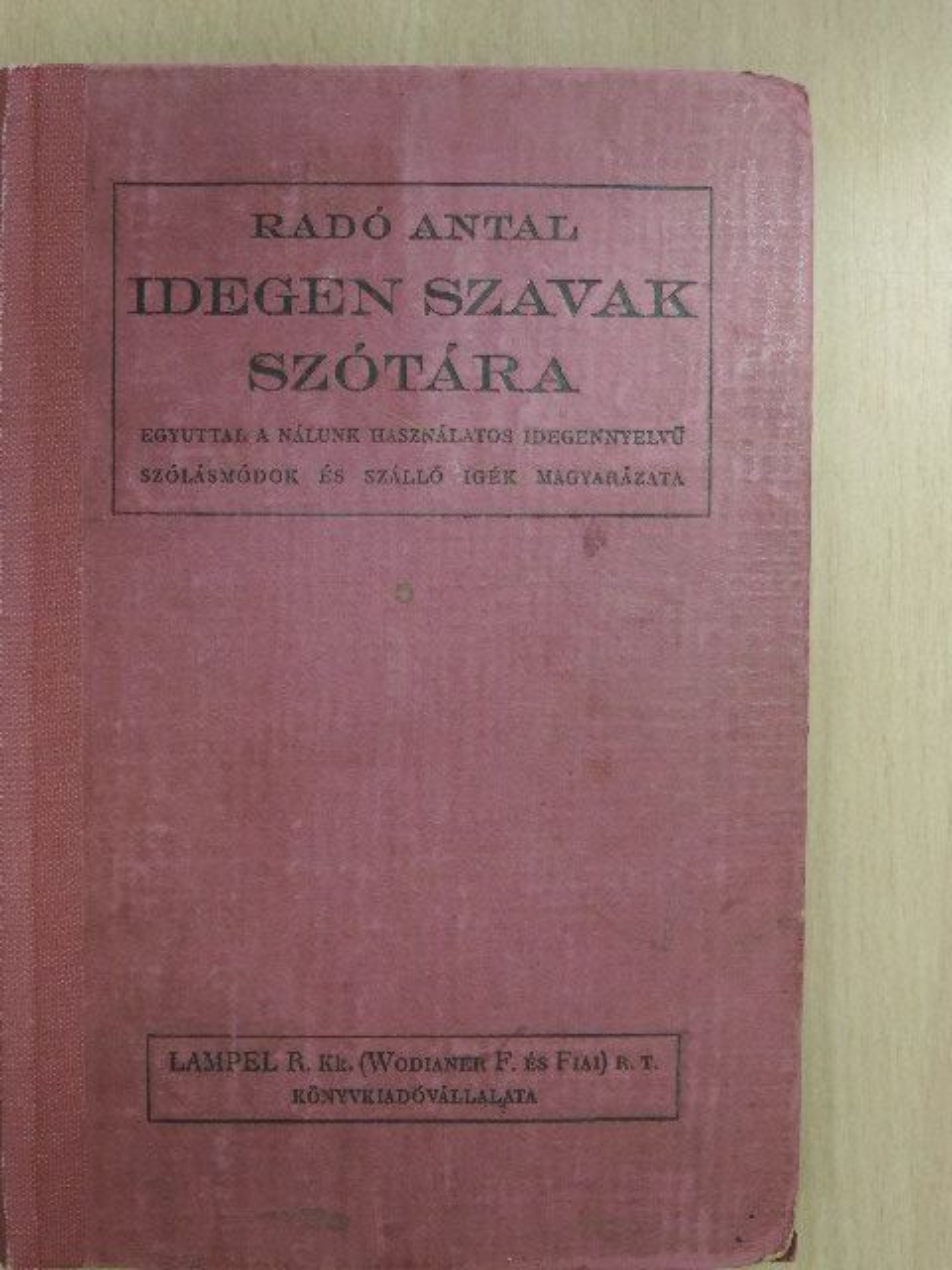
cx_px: 476
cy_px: 635
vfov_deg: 32.2
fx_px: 2200
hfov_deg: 24.4
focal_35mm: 60
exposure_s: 1/15
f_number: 3.7
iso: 500
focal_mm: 10.7
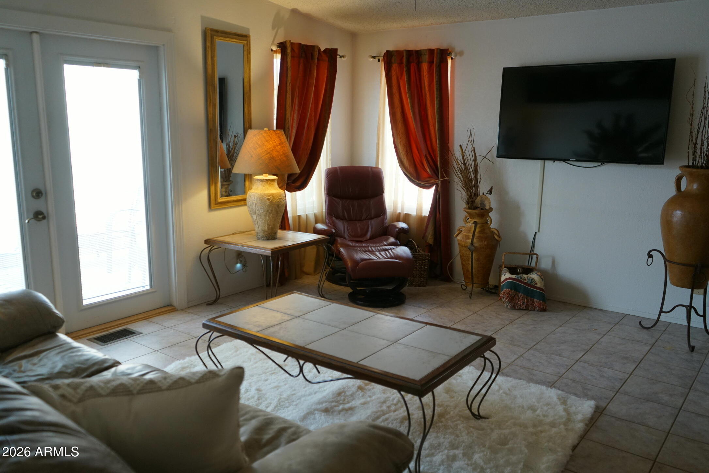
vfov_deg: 45.0
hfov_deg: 63.7
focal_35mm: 29
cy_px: 236
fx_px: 571
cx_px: 354
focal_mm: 29
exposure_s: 1/160
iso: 1600
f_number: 3.5
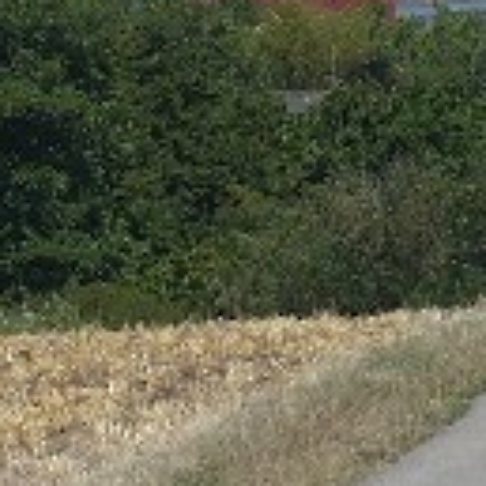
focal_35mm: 516
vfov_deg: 3.4
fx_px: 8196
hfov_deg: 3.4
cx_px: 448
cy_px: -546
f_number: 4
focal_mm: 16.9
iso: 100
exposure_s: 1/1300
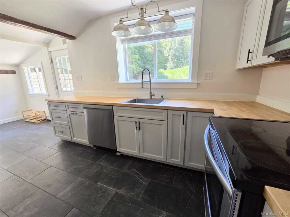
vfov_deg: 89.9
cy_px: 108
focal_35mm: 13
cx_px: 145
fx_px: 109
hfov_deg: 106.2
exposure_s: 1/120
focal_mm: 2.2
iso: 250
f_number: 2.2
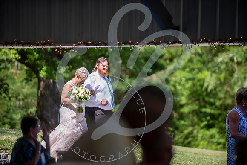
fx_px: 1373
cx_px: 124
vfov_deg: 6.9
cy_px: 82
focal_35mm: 200
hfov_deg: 10.3
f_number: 2.8
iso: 200
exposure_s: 1/2000
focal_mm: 200
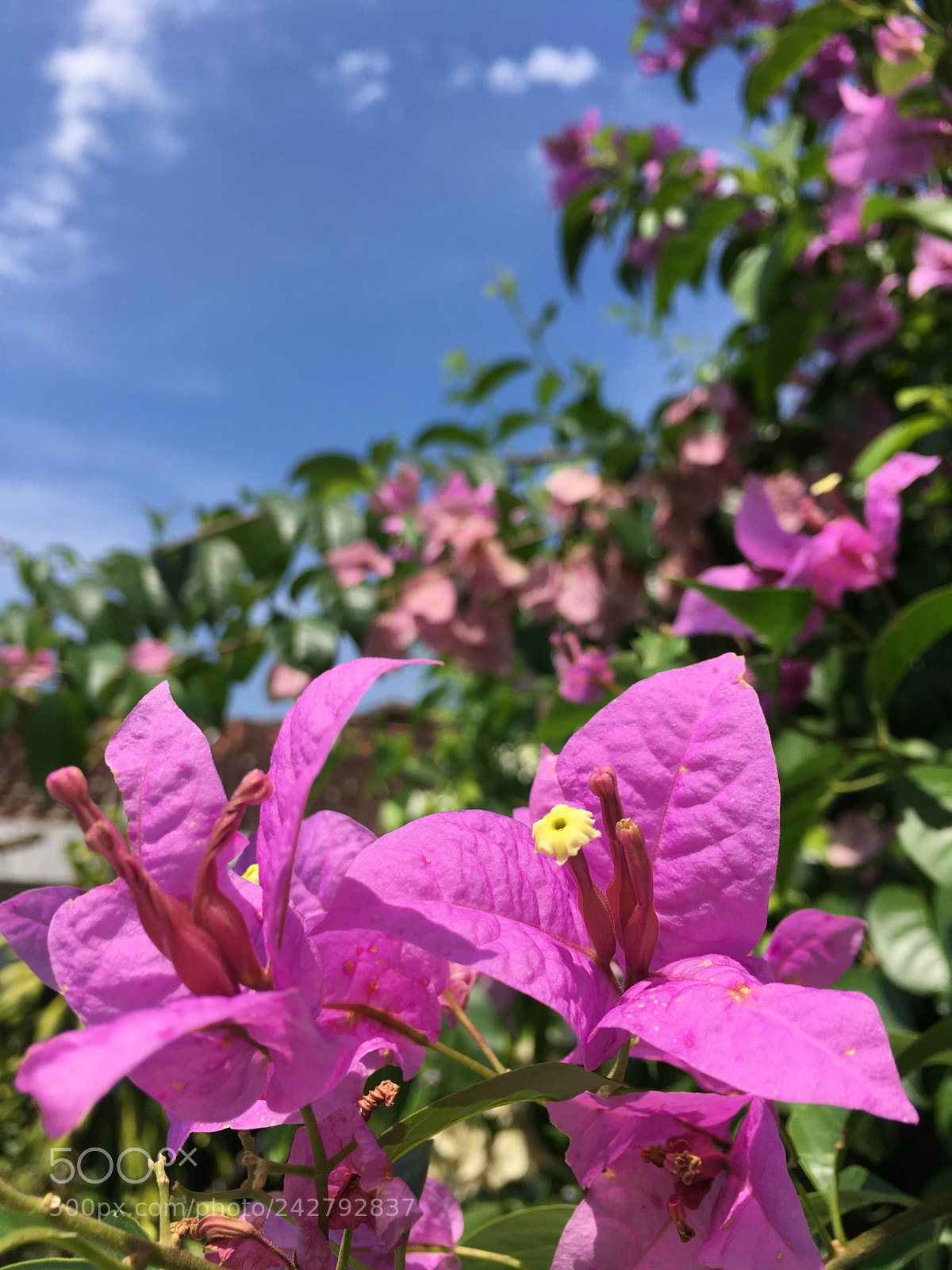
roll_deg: -3.0
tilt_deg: +16.1
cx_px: 476
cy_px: 635
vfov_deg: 61.7
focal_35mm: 29
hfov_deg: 48.2
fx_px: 1063
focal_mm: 4.15
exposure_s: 1/1672
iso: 25
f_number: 2.2
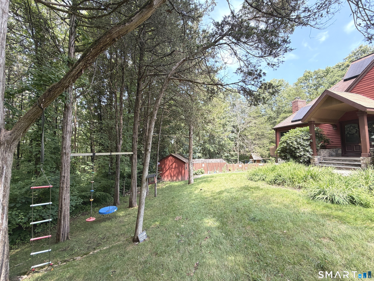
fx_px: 151
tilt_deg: +4.9
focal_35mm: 14
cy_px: 140
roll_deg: +1.0
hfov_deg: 102.1
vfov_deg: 85.7
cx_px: 187
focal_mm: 2.22
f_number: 2.2
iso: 50
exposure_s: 1/195
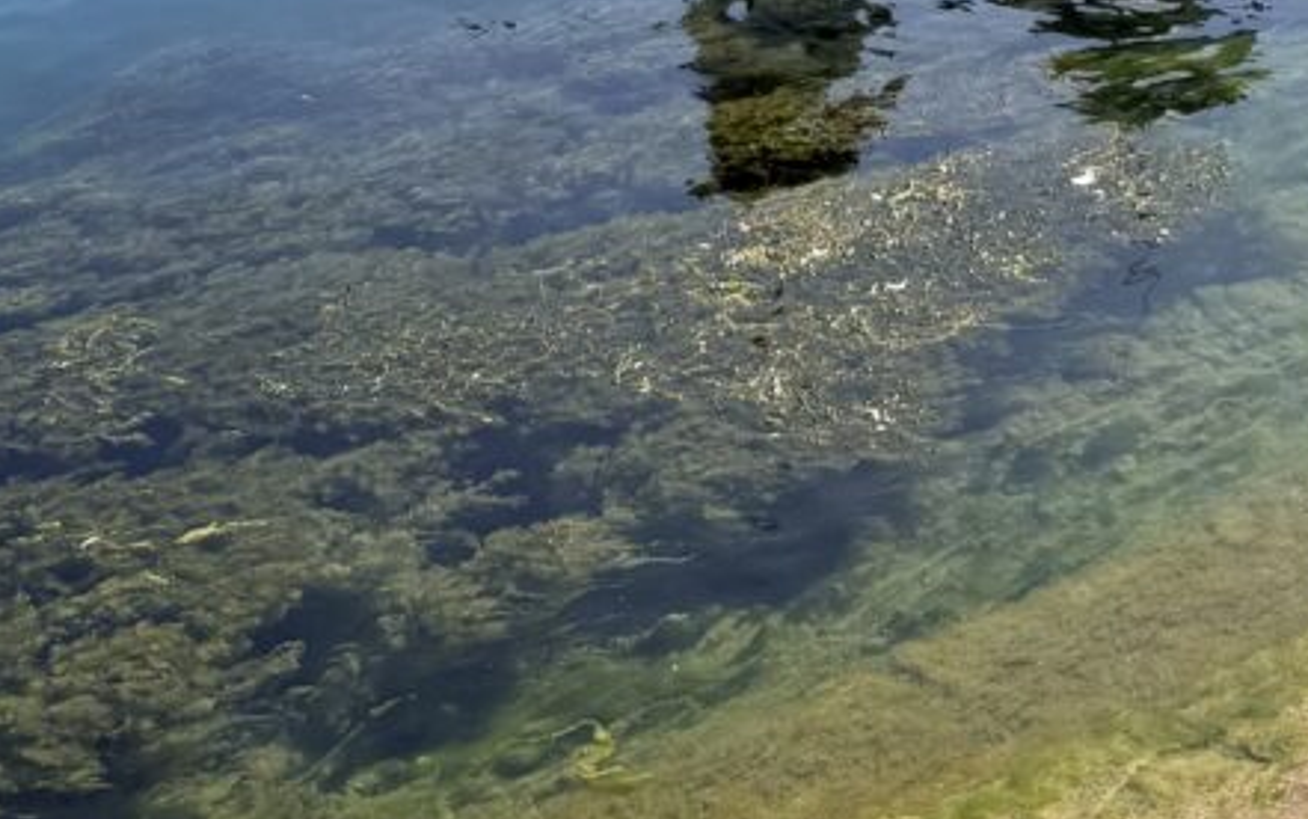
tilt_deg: +0.5
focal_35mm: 83
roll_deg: -1.4
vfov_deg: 13.3
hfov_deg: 24.9
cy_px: -881
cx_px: 718
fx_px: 2960
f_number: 1.78
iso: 80
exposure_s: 1/4975
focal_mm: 6.76
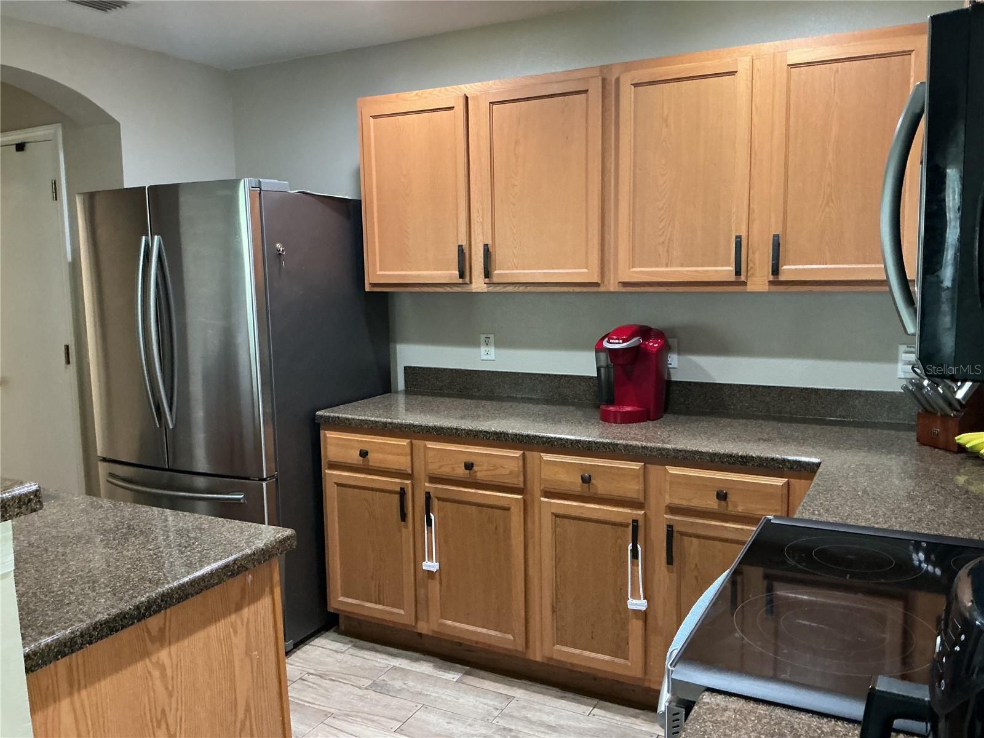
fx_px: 824
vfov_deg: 48.2
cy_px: 369
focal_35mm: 29
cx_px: 492
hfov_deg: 61.7
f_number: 1.8
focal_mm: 3
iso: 250
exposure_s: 1/40
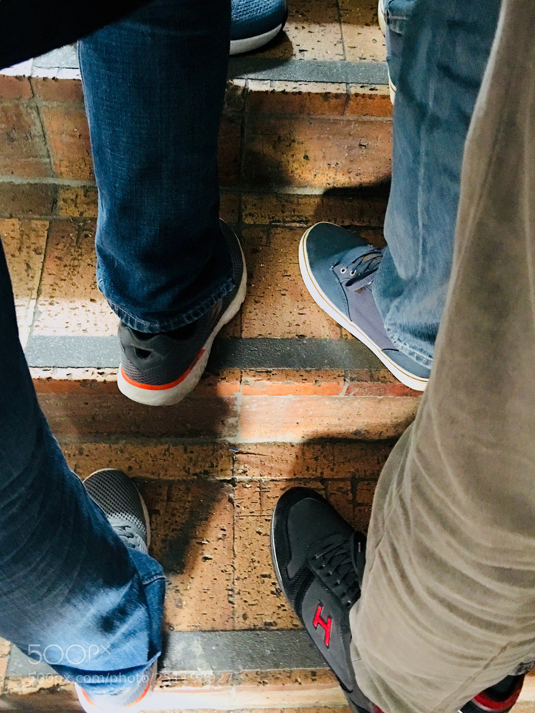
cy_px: 356
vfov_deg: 61.7
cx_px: 268
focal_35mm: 29
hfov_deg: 48.2
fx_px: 598
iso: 160
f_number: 2.2
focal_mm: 4.15
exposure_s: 1/4
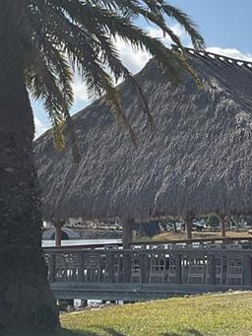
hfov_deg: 14.4
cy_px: 150
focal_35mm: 102
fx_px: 989
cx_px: 213
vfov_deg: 19.2
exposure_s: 1/3322
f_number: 1.8
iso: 16
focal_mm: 3
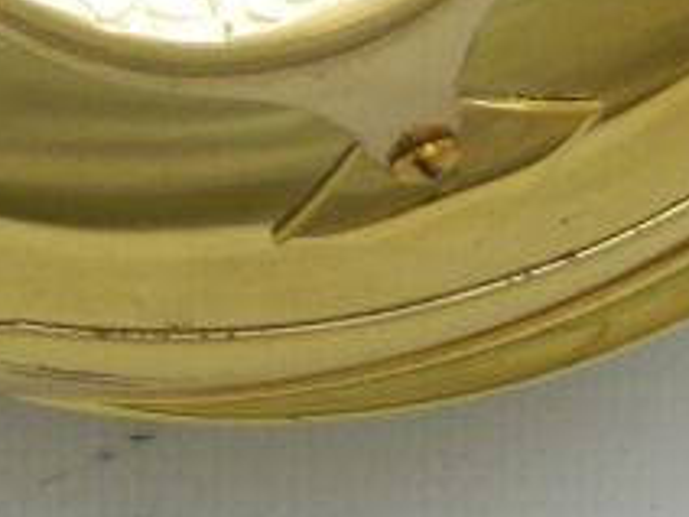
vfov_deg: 1.7
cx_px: 91
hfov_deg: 2.2
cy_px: -569
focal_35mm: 899
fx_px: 17894
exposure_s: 1/40
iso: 400
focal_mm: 34
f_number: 5.5
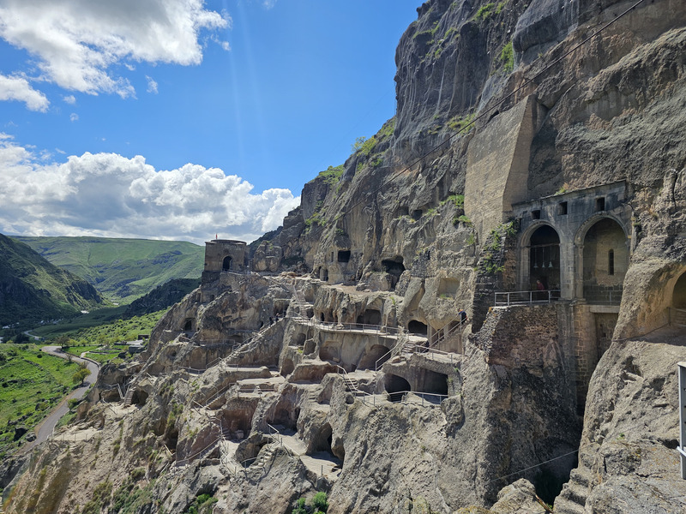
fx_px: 456
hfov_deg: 73.9
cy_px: 257
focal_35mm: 23
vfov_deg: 58.9
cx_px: 343
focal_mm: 6.3
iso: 16
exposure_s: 1/1542
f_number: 1.7
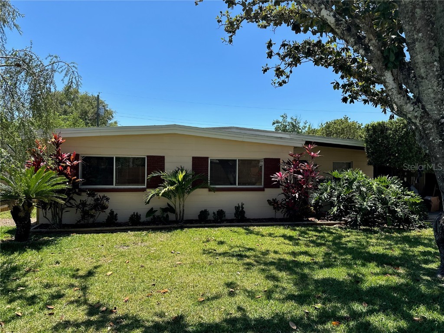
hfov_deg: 71.6
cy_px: 166
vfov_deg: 56.8
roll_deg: -1.0
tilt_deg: -0.5
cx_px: 222
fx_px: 308
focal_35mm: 24
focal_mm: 6.86
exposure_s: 1/3597
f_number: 1.78
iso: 80
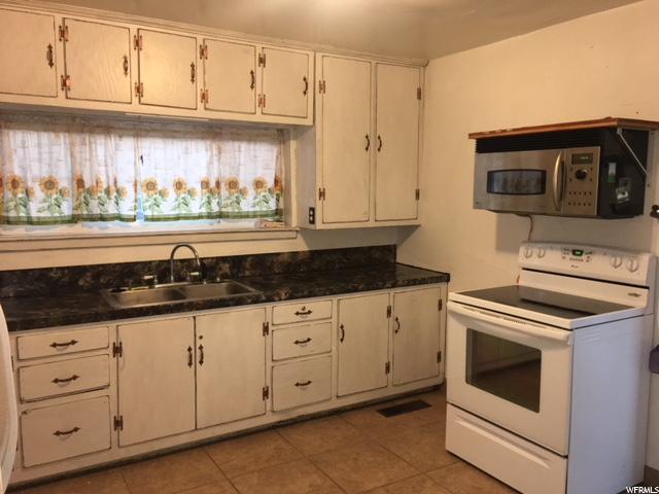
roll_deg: -0.3
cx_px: 330
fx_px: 552
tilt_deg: -7.3
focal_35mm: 29
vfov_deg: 48.2
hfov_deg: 61.7
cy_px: 247
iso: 160
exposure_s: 1/30
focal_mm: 4.15
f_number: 2.2
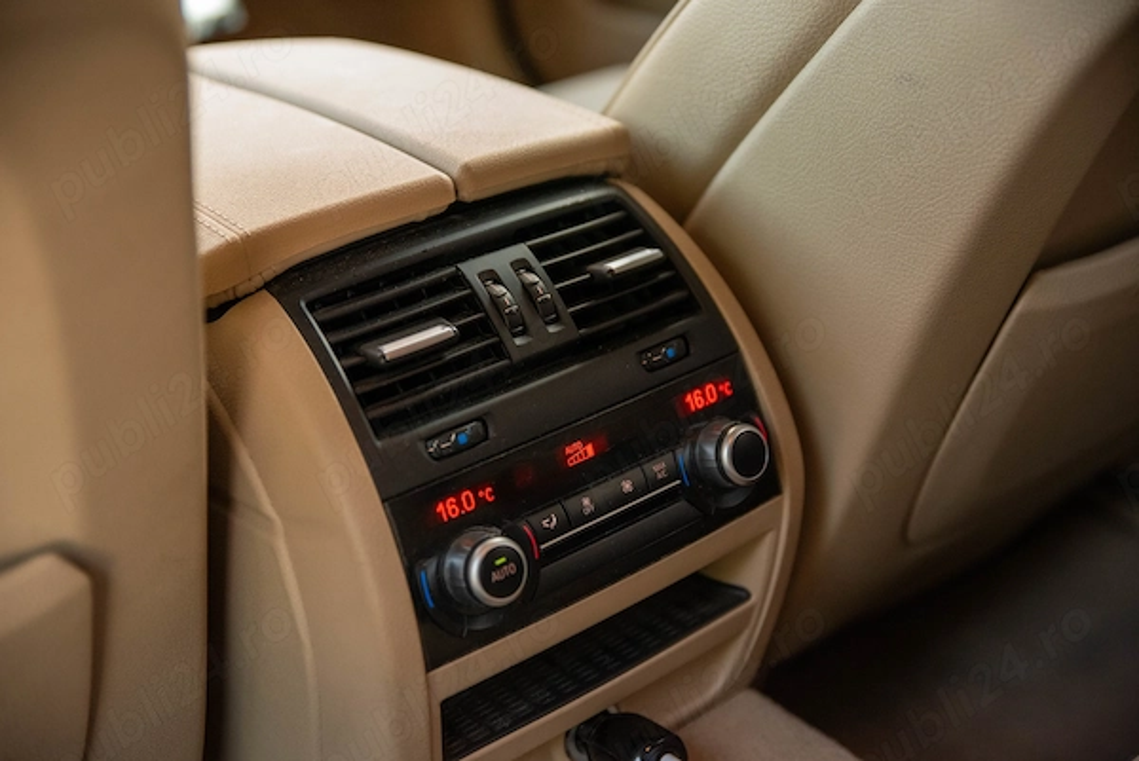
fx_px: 1646
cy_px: 380
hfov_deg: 38.2
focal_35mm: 52
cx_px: 570
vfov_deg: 26.0
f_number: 2.8
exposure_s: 1/400
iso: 3200
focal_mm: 52
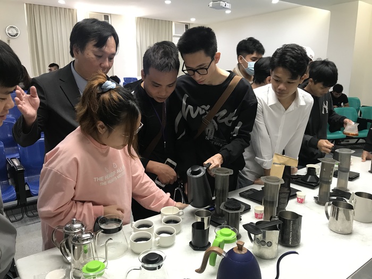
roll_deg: +0.3
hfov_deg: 63.4
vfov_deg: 49.7
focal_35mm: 28
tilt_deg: -12.3
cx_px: 186
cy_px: 140
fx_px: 301
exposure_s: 1/20
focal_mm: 3.99
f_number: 1.8
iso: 40
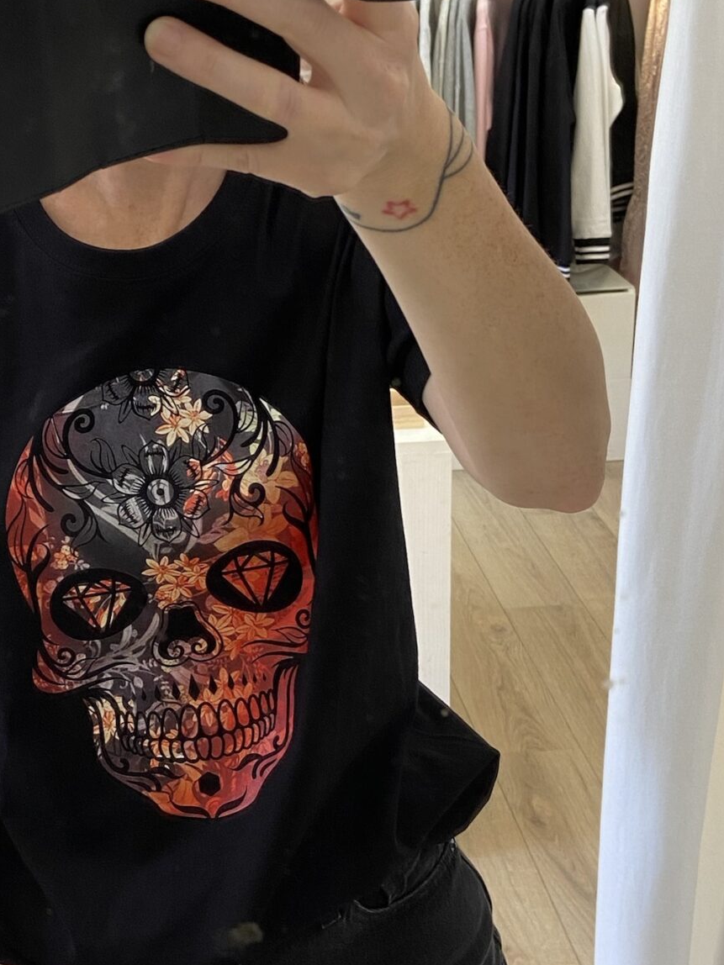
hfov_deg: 25.0
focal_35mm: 58
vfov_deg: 33.2
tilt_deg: -26.7
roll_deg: +2.6
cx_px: 214
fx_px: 1617
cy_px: 493
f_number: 1.8
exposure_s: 1/50
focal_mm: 4.25
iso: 80
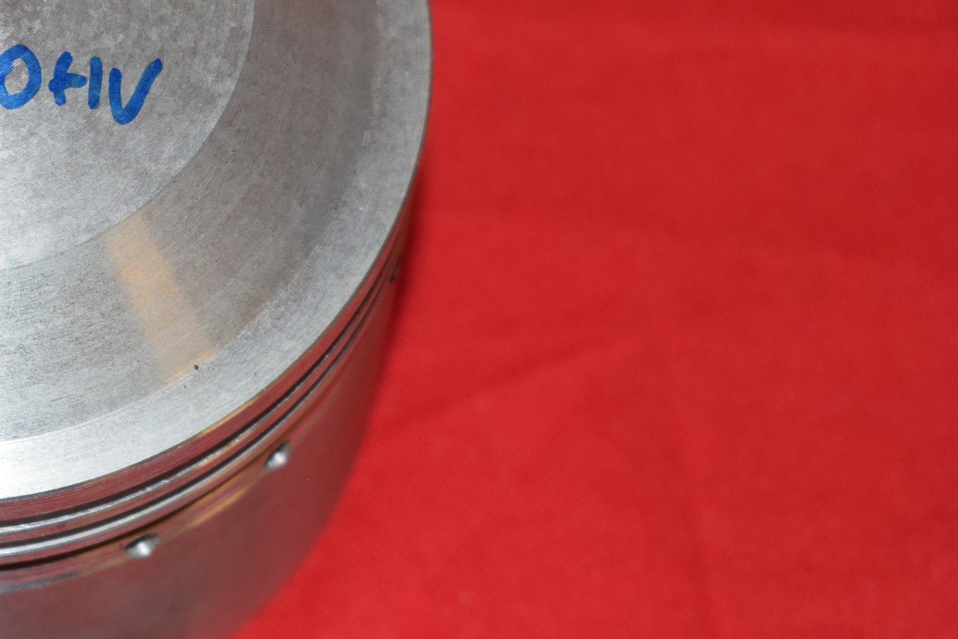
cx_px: -27
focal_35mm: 171
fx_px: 4551
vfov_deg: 8.0
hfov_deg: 11.9
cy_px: 164
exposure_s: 1/160
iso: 640
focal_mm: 42
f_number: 5
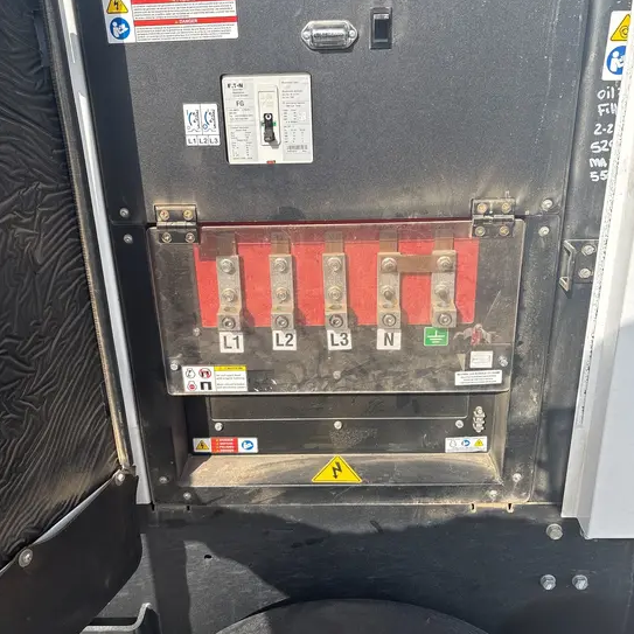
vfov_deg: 52.5
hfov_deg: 52.5
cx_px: 318
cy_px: 288
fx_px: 642
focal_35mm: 31
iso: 50
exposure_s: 1/2208
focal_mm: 5.96
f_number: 1.6
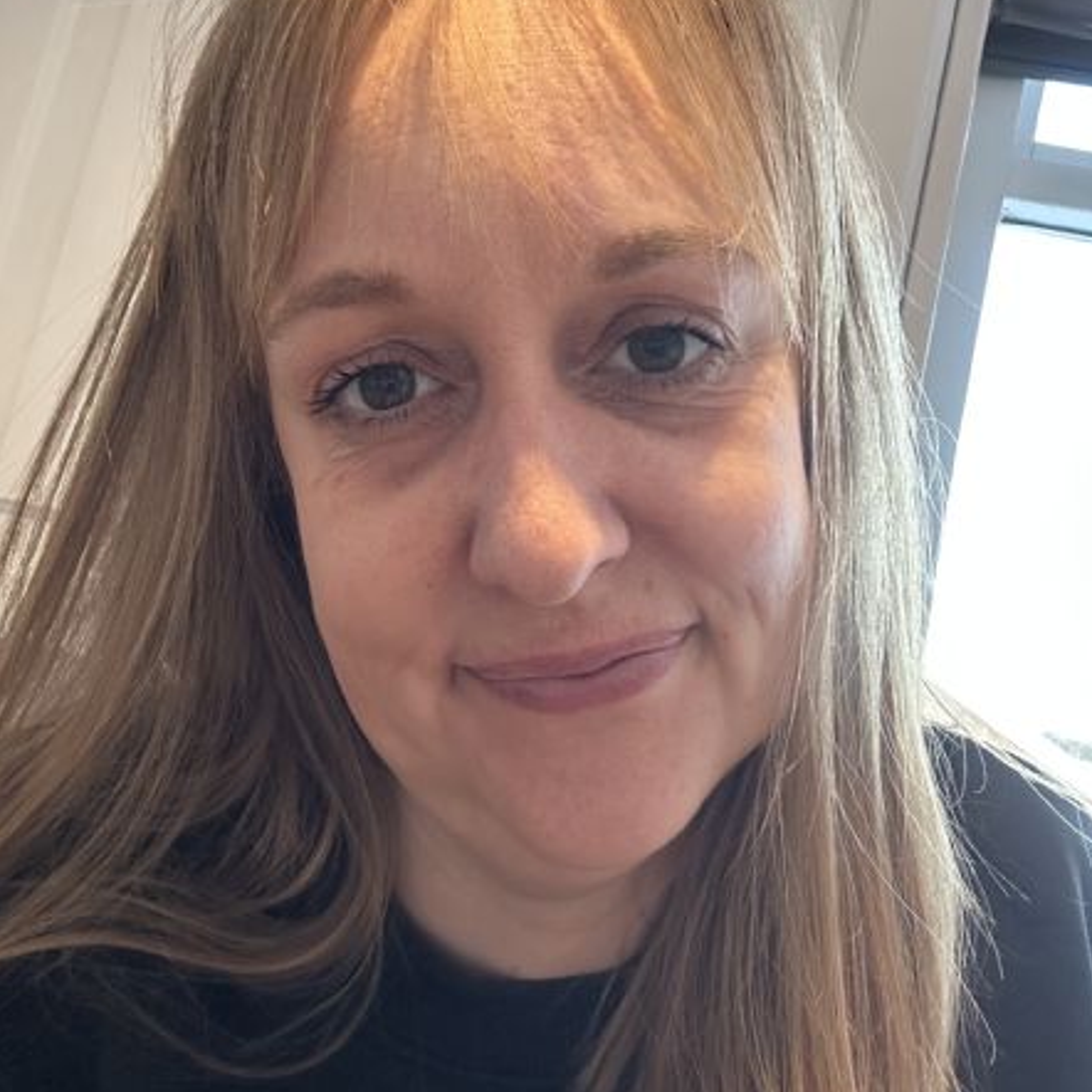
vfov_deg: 45.6
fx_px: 1285
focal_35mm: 36
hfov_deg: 46.0
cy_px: 393
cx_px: 548
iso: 200
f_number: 1.9
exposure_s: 1/50
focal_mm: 2.69
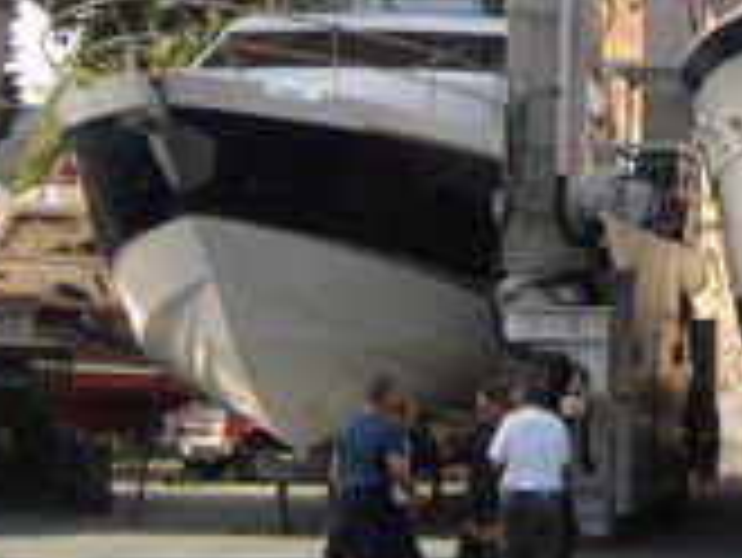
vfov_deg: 13.4
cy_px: 11
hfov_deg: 17.1
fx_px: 2338
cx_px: 913
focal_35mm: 109
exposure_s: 1/320
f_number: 3.1
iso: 100
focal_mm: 6.4
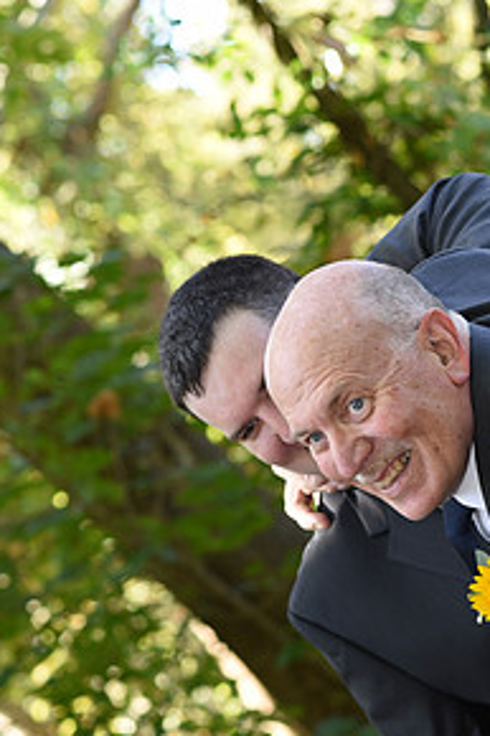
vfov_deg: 12.0
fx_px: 3475
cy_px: 617
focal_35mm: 170
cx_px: 476
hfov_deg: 8.0
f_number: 4.5
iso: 500
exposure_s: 1/200
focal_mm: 85
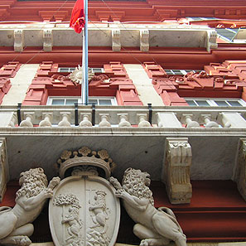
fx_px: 410
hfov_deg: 33.2
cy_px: 129
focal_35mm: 51
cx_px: 87
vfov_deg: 33.4
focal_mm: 6.3
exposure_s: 1/100
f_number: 2.8
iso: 50
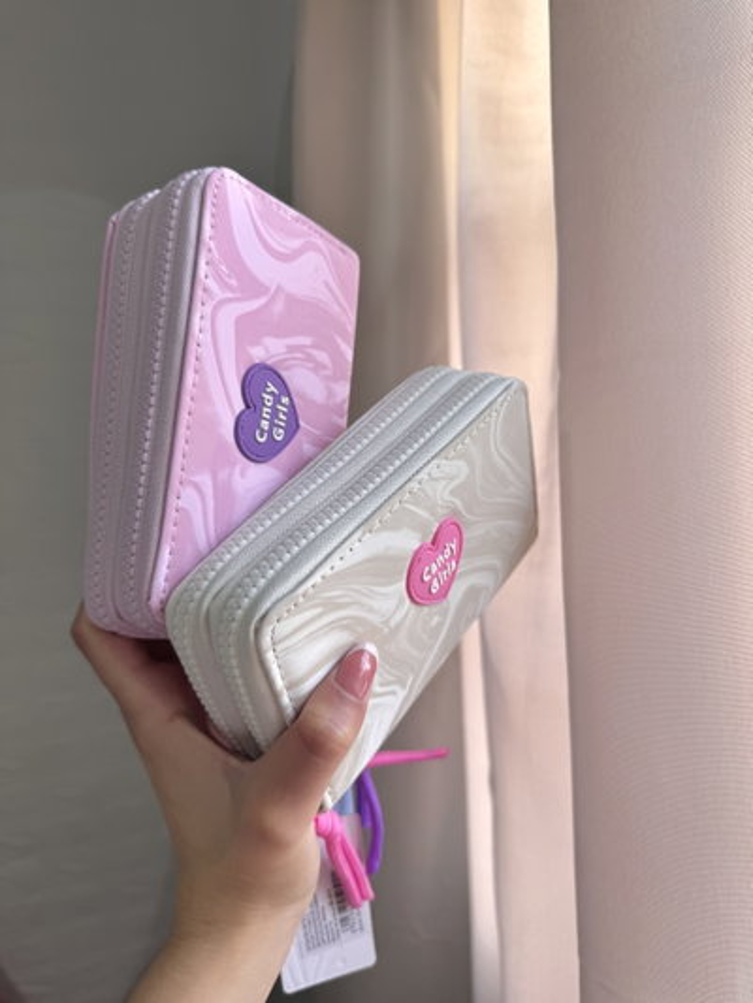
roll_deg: +3.9
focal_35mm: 24
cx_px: 376
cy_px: 502
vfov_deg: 71.6
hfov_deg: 56.8
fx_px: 696
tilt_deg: -5.7
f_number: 1.78
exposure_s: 1/161
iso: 64
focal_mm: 6.76
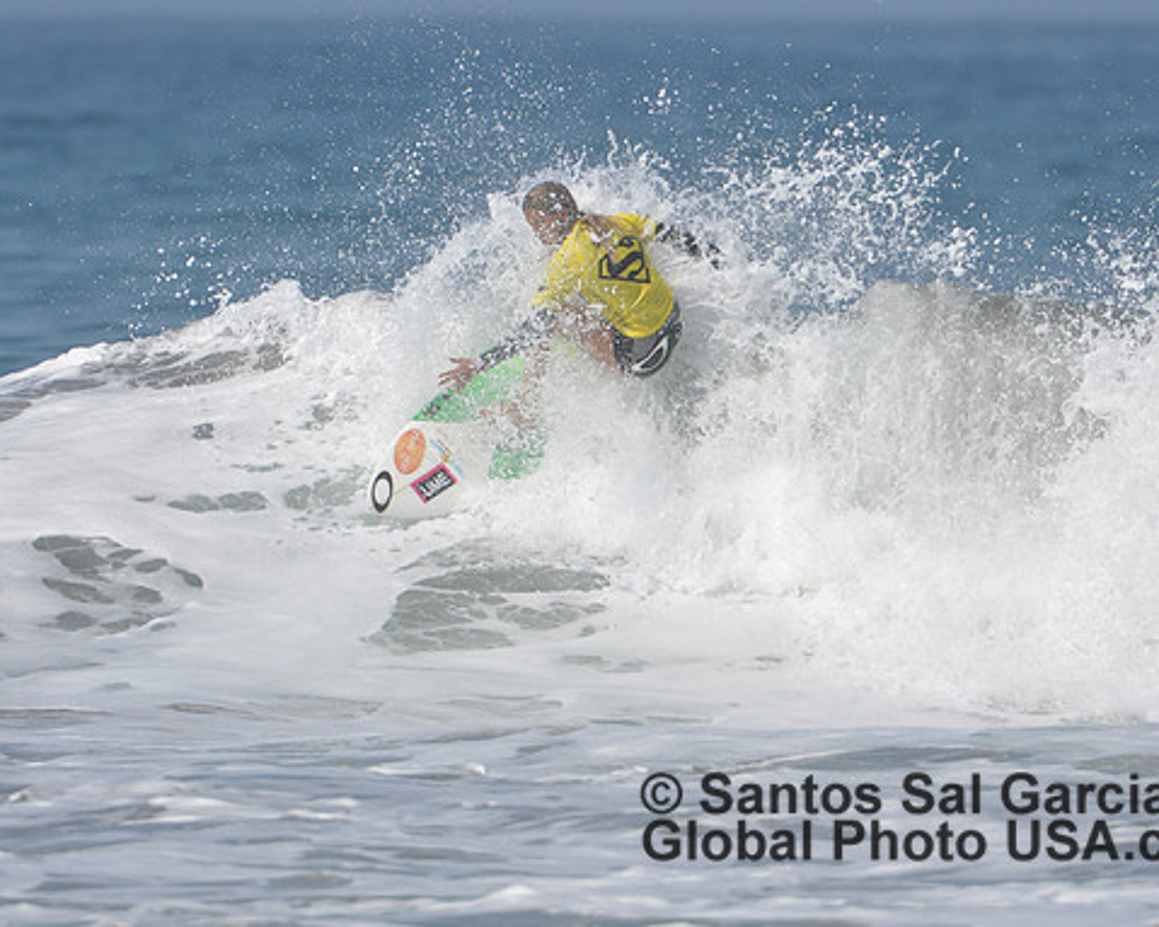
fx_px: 32134
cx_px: 602
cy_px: 464
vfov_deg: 1.7
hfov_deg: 2.1
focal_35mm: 937
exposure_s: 1/2000
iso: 400
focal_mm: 550
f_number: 7.1
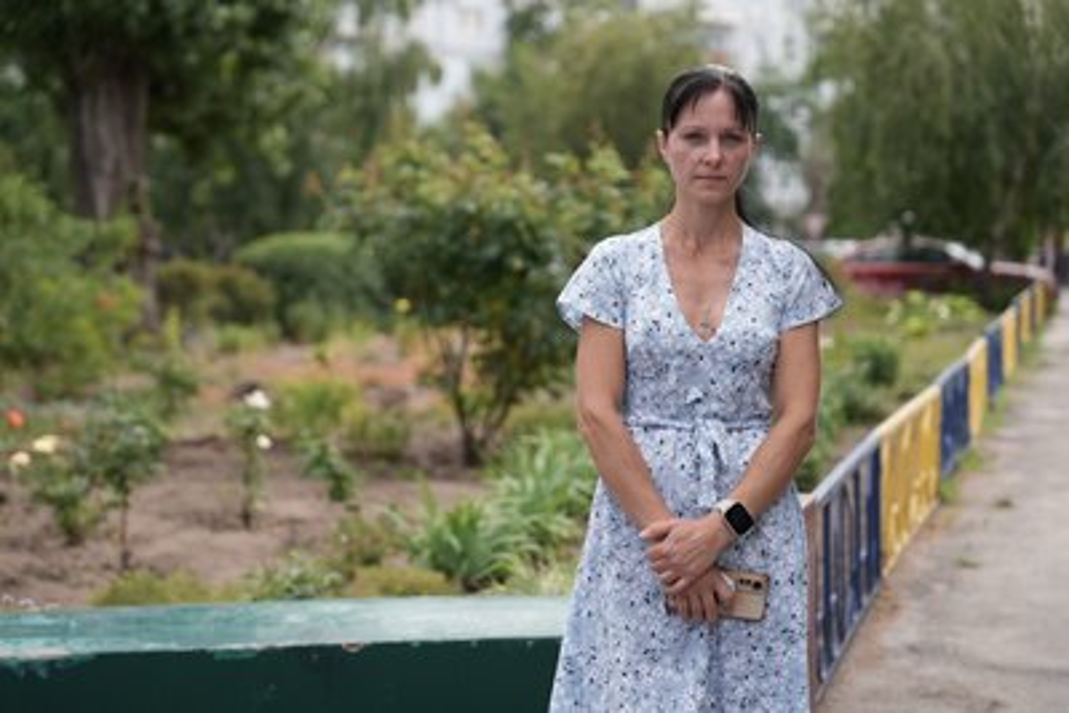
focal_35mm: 70
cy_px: 356
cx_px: 534
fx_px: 2079
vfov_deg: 19.5
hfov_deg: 28.8
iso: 80
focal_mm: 70
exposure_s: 1/400
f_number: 2.8
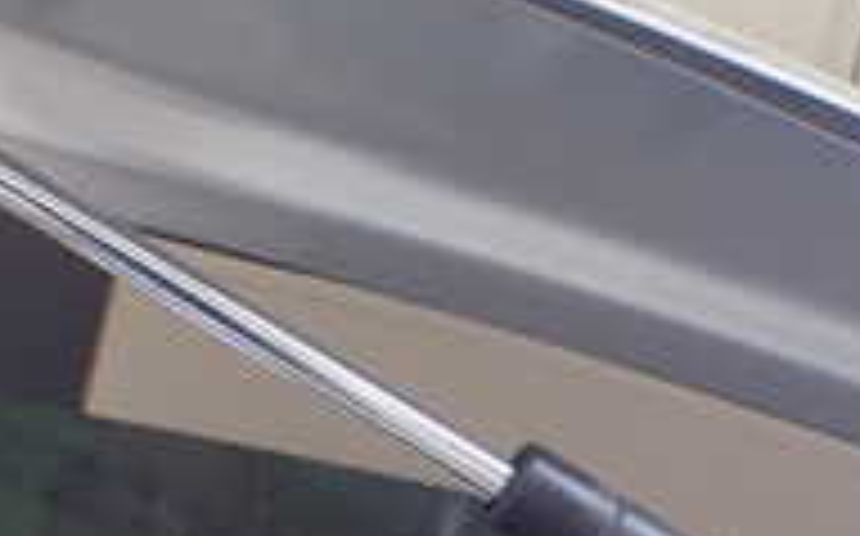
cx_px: 689
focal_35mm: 100
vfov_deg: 12.9
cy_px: 531
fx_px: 2342
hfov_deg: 20.6
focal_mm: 5.4
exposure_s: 1/125
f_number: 3.2
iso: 100
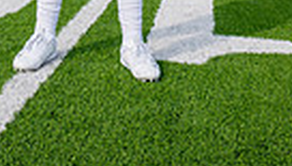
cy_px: -300
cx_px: 82
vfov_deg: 10.5
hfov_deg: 23.4
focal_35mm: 90
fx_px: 698
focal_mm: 26
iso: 125
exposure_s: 1/320
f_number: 7.1
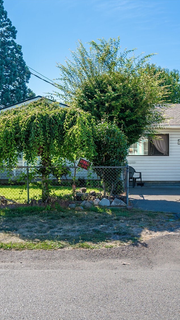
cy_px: 161
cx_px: 113
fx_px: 322
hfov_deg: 31.0
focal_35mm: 38
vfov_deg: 52.8
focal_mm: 24
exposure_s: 1/125
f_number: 7.1
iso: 80
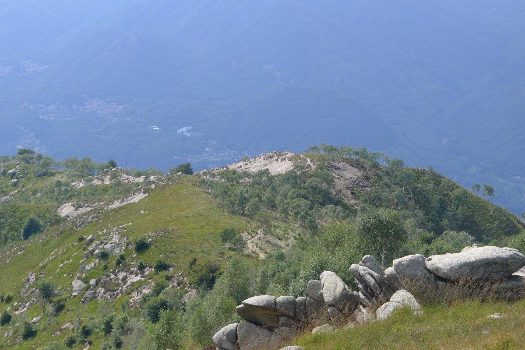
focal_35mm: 90
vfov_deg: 15.2
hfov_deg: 22.6
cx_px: 262
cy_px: 175
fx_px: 1313
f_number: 4
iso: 80
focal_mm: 19.2
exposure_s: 1/400
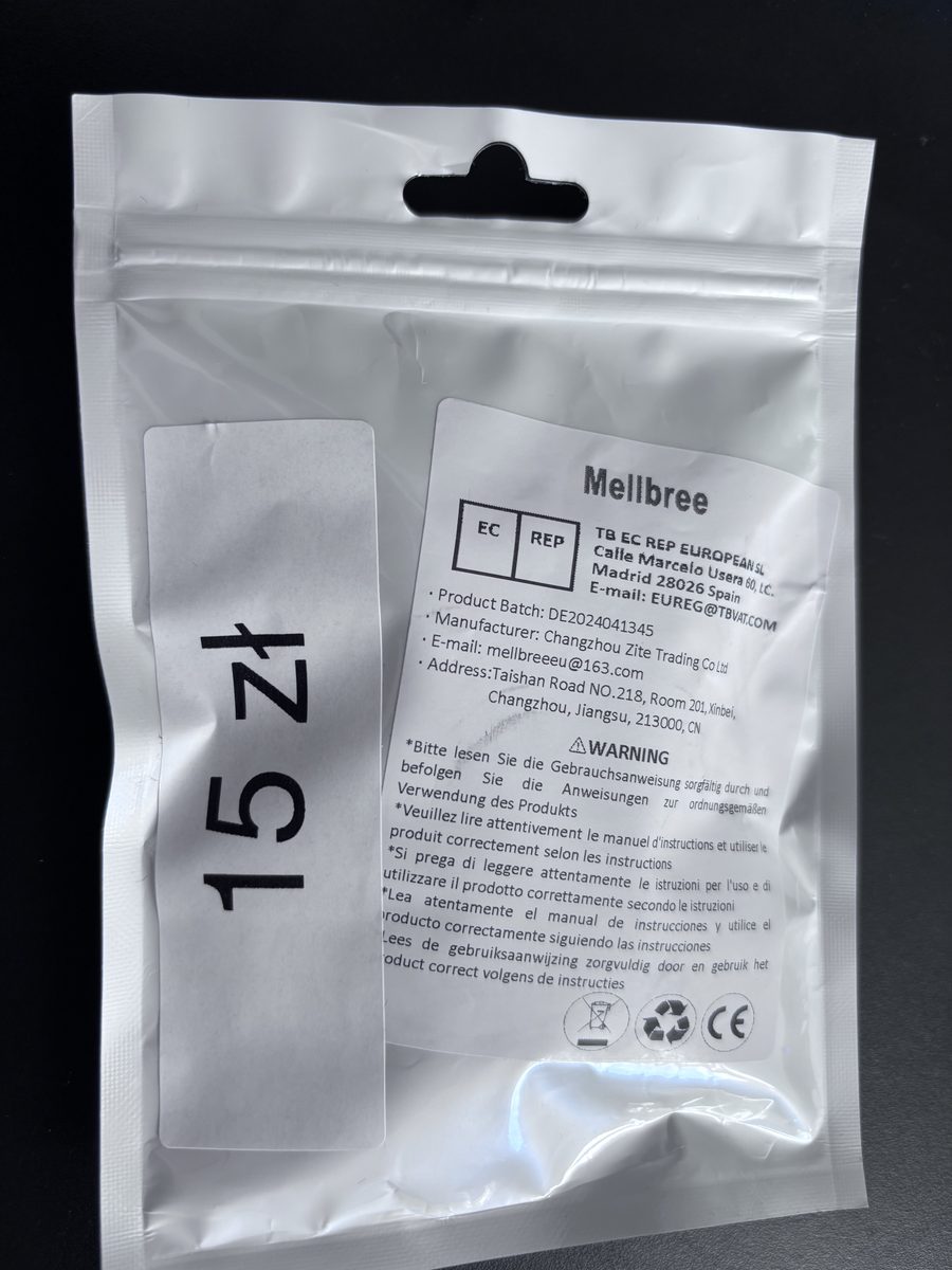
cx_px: 476
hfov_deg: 53.1
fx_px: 953
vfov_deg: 67.3
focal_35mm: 26
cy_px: 635
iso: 64
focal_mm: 5.96
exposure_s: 1/121
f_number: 1.6
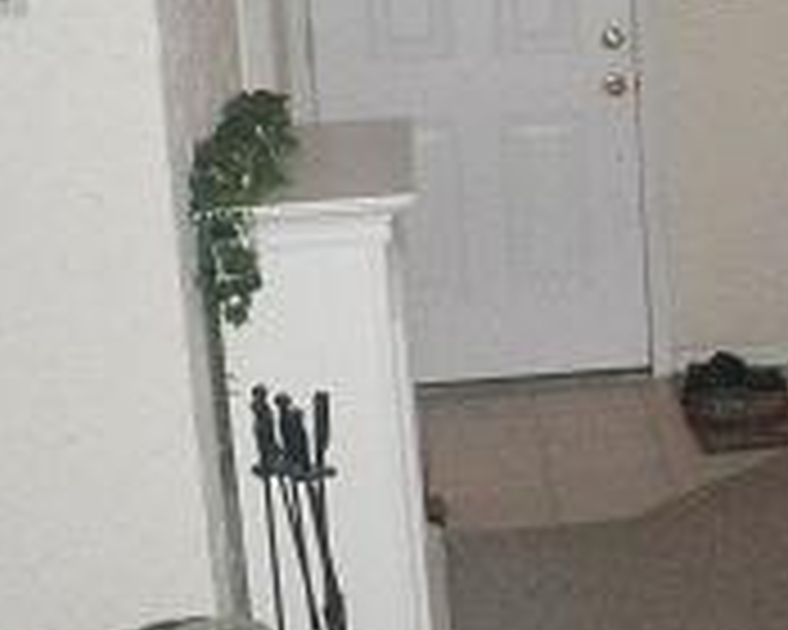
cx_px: 1076
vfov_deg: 15.4
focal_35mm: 100
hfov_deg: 17.7
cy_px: 270
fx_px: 2332
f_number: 3.5
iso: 640
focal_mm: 5
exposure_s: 1/30
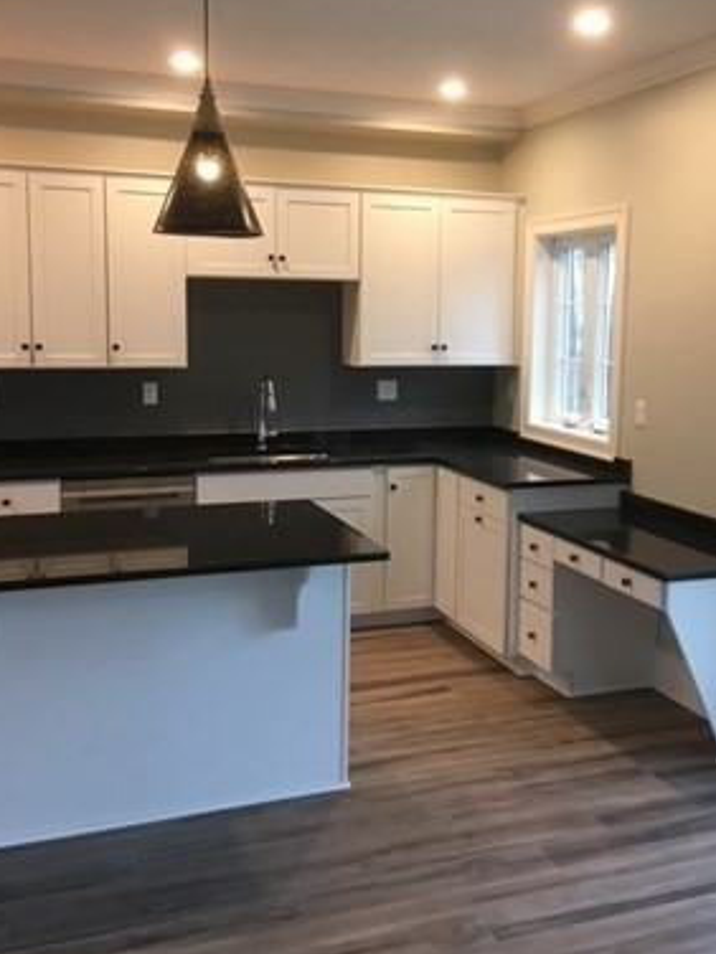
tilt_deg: -5.7
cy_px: 416
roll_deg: -0.8
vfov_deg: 50.0
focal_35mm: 37
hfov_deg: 38.6
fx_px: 1020
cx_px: 401
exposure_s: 1/30
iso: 80
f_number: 2.2
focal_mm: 4.15
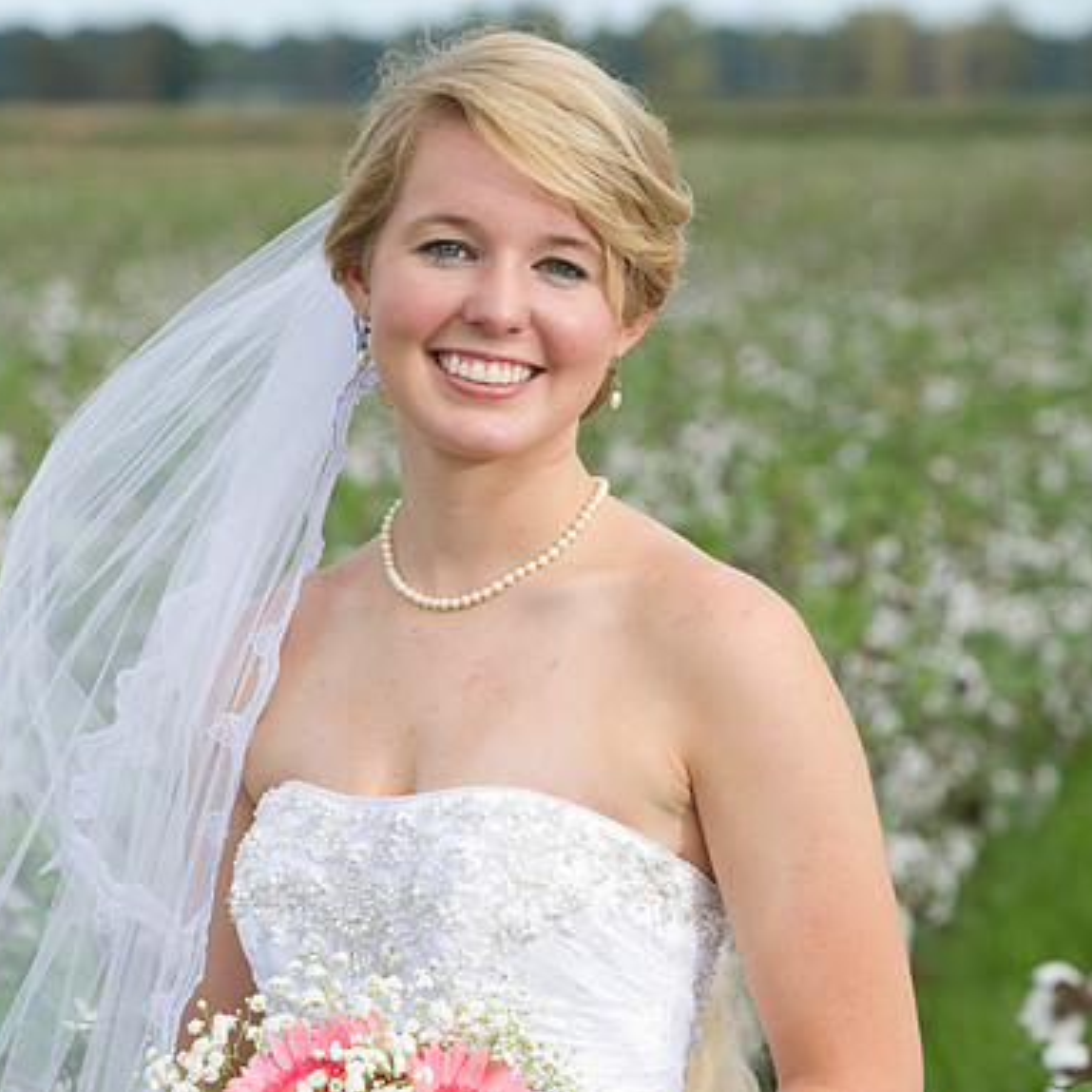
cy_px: 545
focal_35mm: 206
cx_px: 285
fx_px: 7352
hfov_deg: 8.5
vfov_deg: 8.5
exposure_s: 1/125
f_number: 7.1
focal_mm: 160
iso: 200
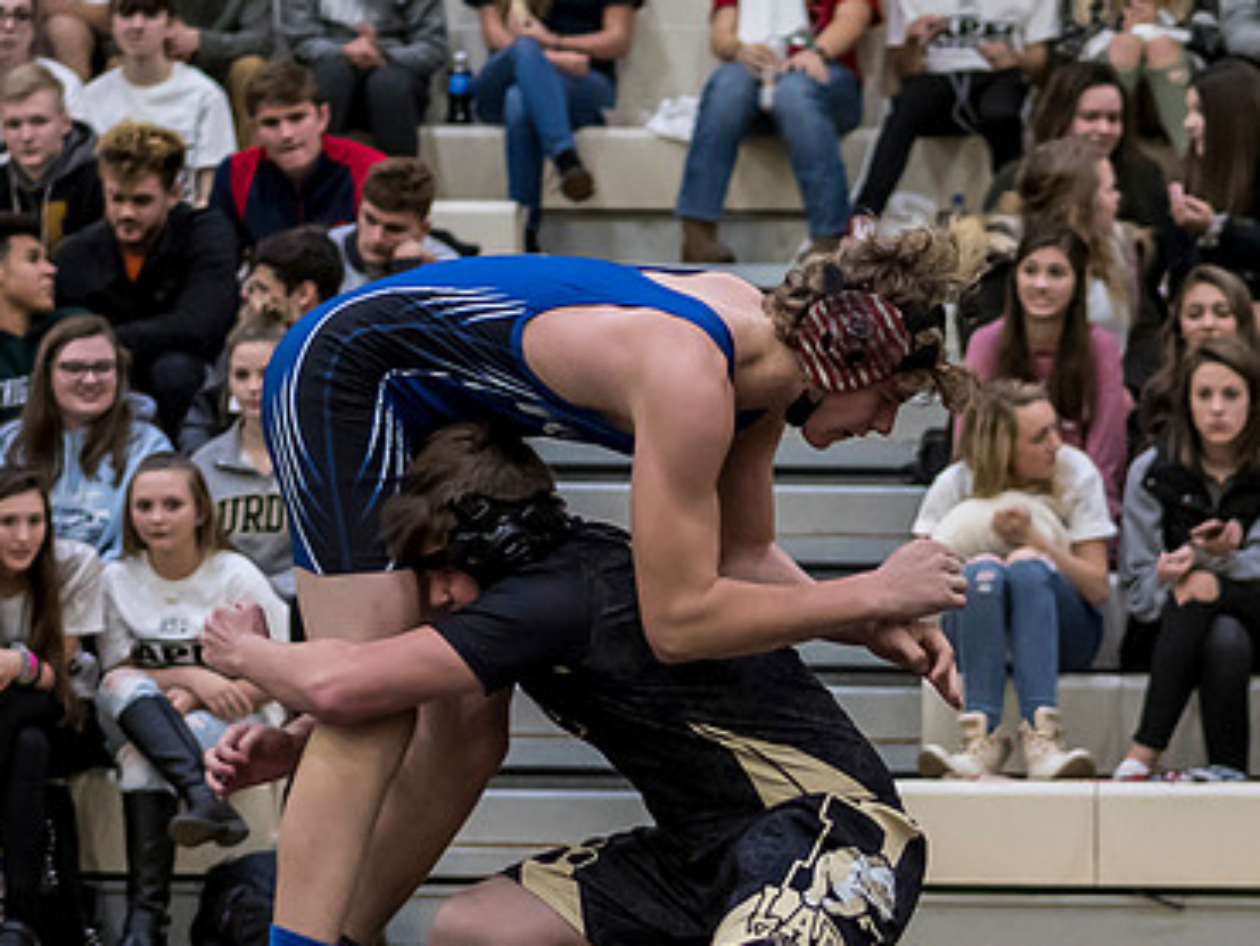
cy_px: 623
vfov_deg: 7.1
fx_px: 7574
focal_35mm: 208
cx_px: 635
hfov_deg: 9.5
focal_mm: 45
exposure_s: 1/1000
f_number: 1.4
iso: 1600
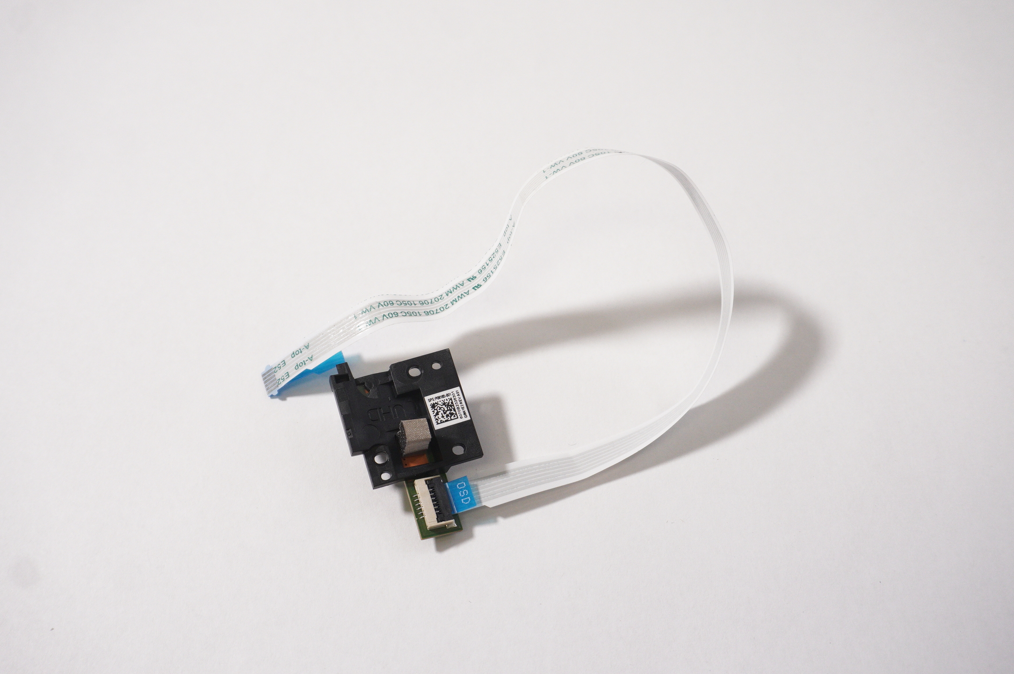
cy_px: 360
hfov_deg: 49.6
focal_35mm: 39
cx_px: 510
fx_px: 1097
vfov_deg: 34.1
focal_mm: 24
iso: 1250
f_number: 5.6
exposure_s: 1/200
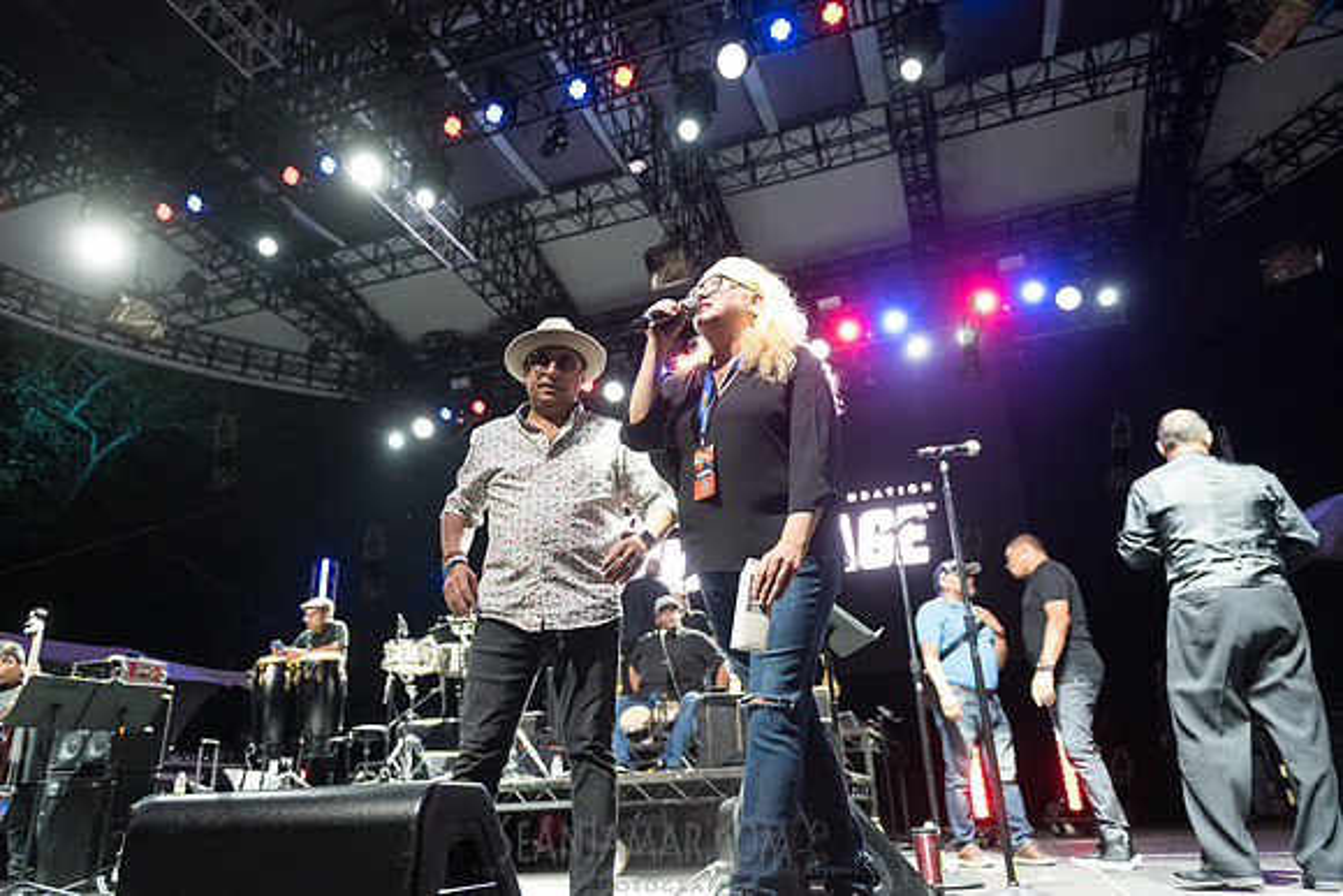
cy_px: 448
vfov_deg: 53.2
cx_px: 672
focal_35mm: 24
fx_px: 896
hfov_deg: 73.7
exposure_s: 1/400
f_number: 3.2
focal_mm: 24
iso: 3200
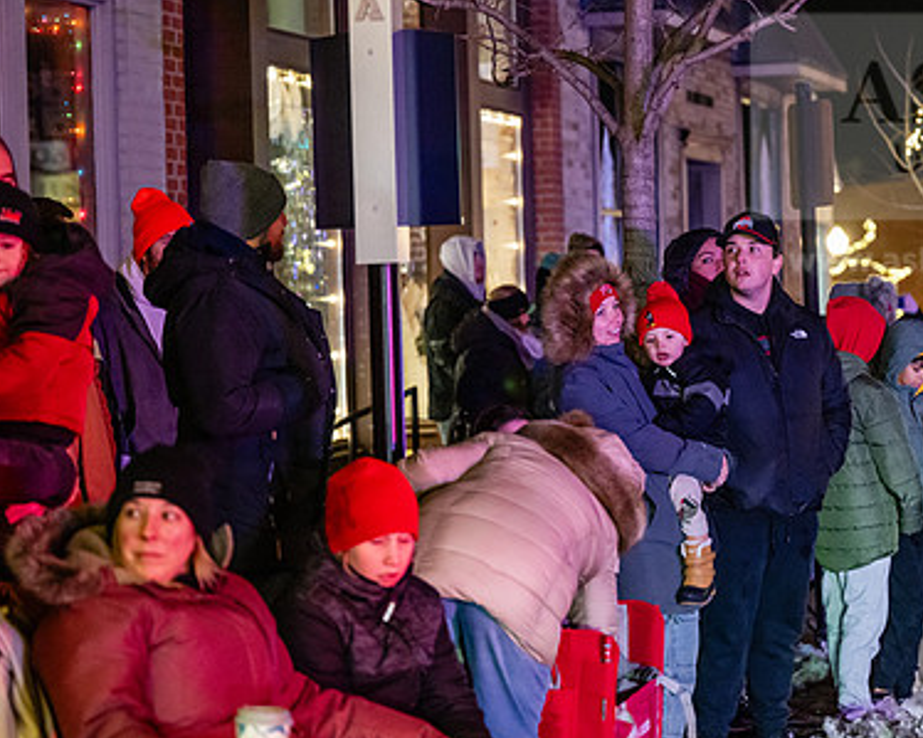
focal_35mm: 112
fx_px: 3059
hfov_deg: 17.1
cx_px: 676
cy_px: 312
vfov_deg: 13.8
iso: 3200
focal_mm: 77
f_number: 2.8
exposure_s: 1/160
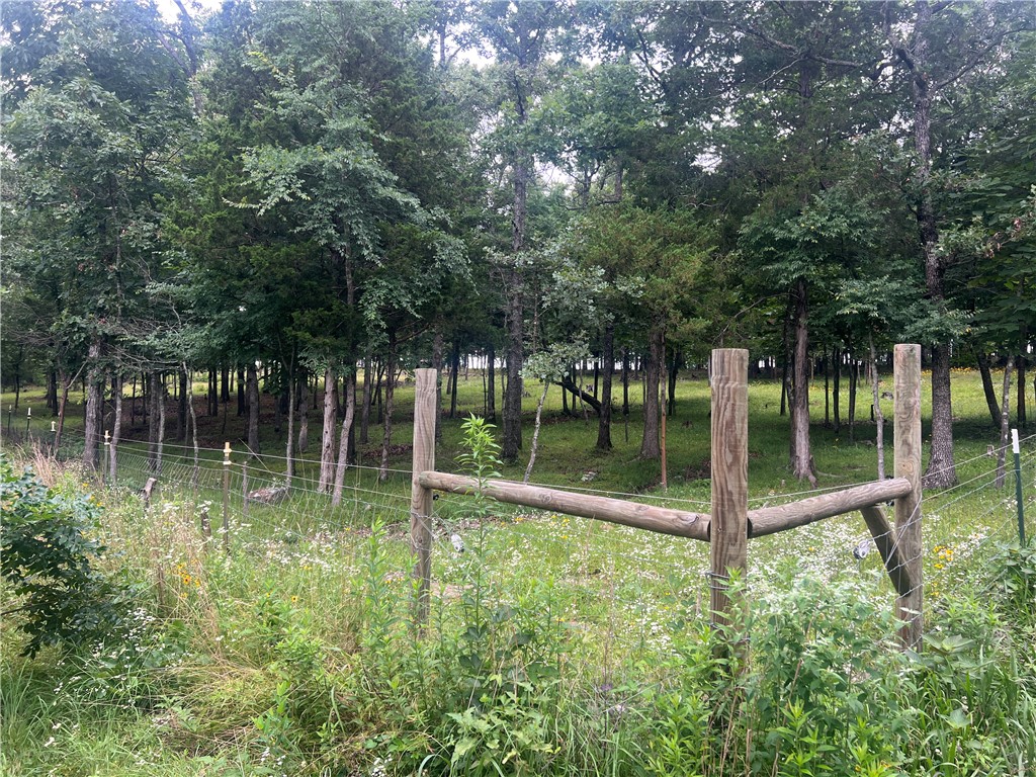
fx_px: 778
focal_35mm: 26
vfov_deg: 53.1
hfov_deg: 67.3
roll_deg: -2.4
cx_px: 518
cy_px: 388
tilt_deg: +1.4
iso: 50
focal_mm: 5.7
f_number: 1.5
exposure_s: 1/121
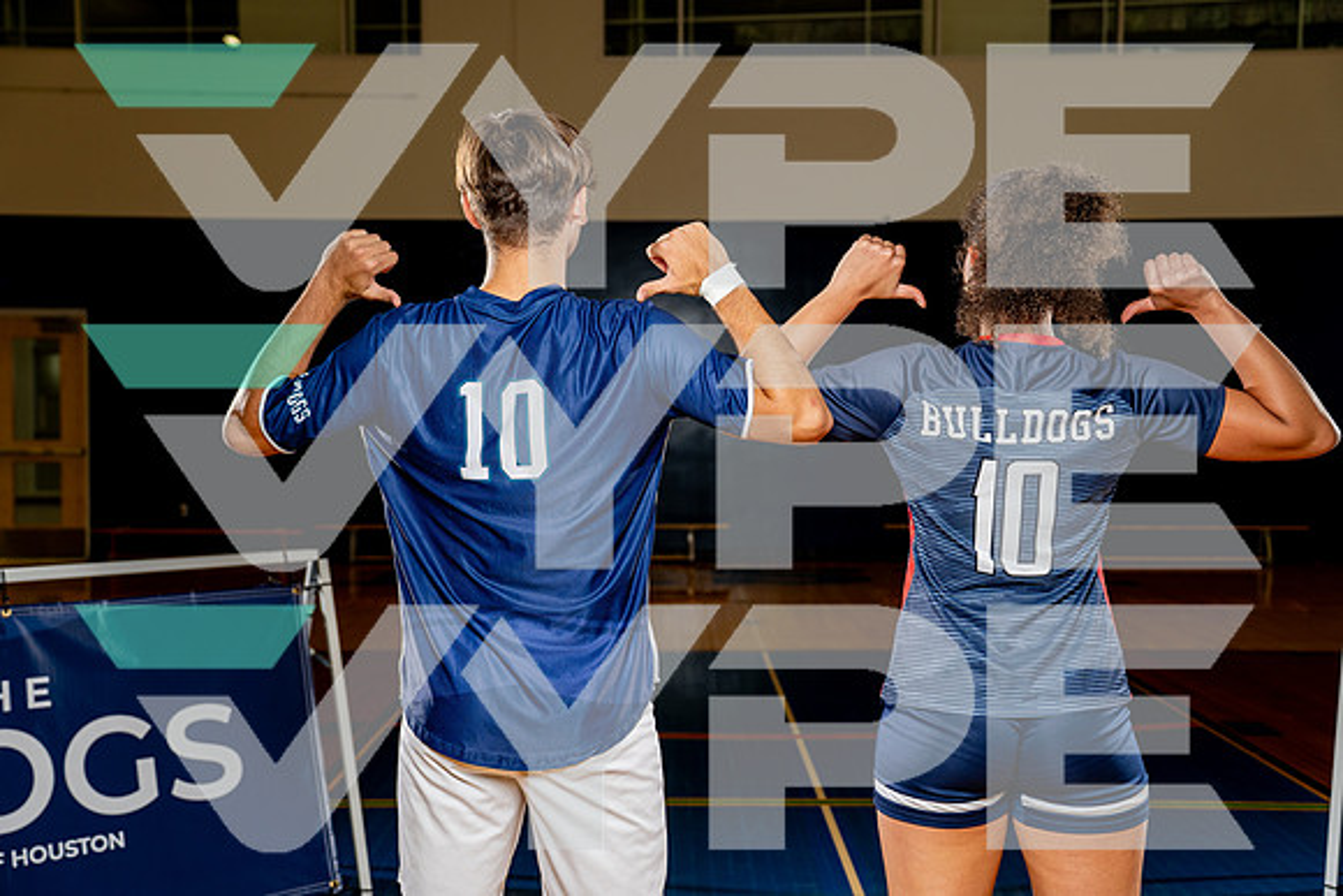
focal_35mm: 45
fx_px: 1661
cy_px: 448
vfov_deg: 30.2
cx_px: 672
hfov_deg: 44.0
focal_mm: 44
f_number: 4
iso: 100
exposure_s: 1/250
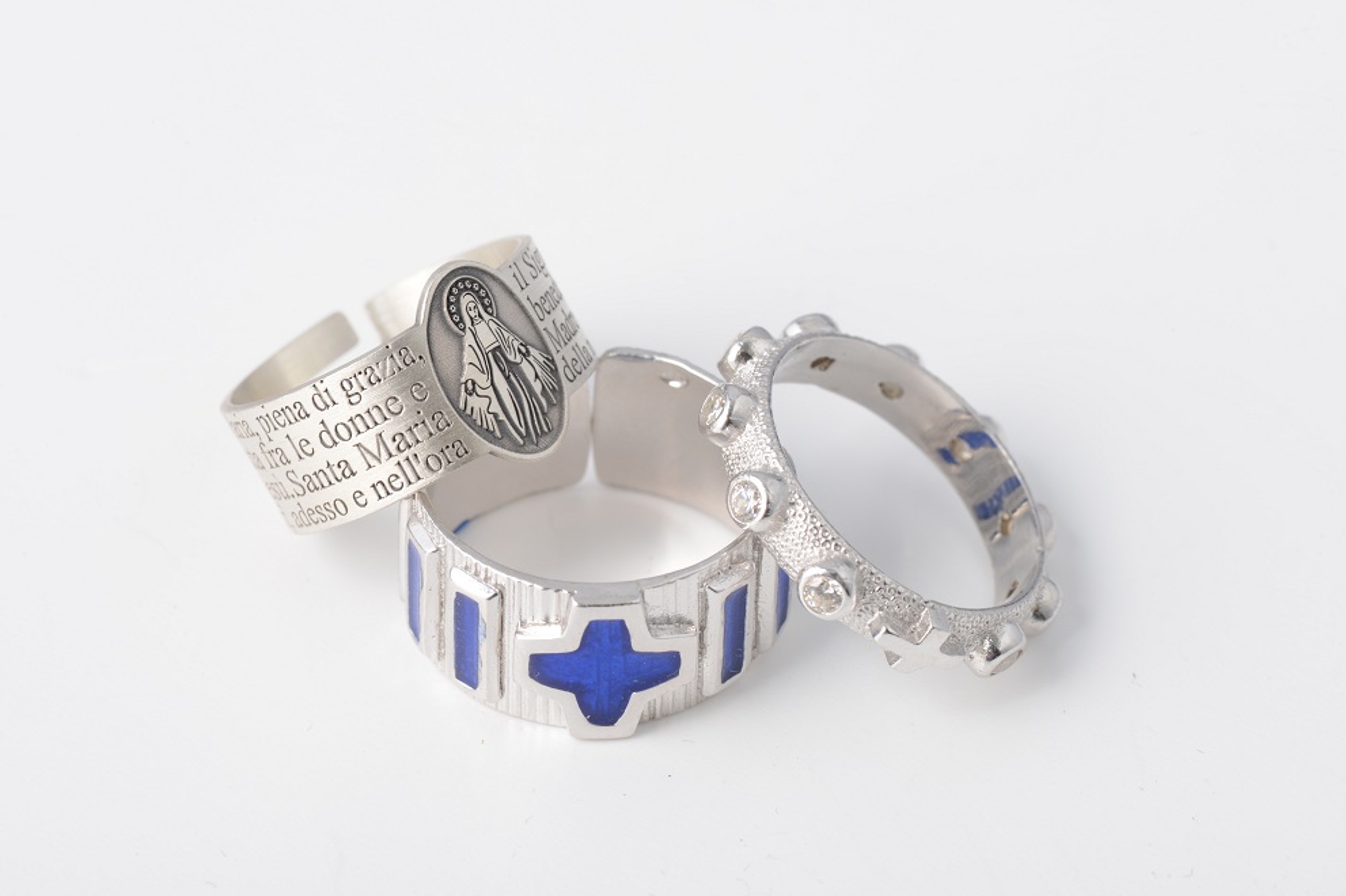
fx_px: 3962
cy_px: 449
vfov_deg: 12.9
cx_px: 675
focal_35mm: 106
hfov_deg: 19.3
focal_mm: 105
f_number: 20
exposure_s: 1/100
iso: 200
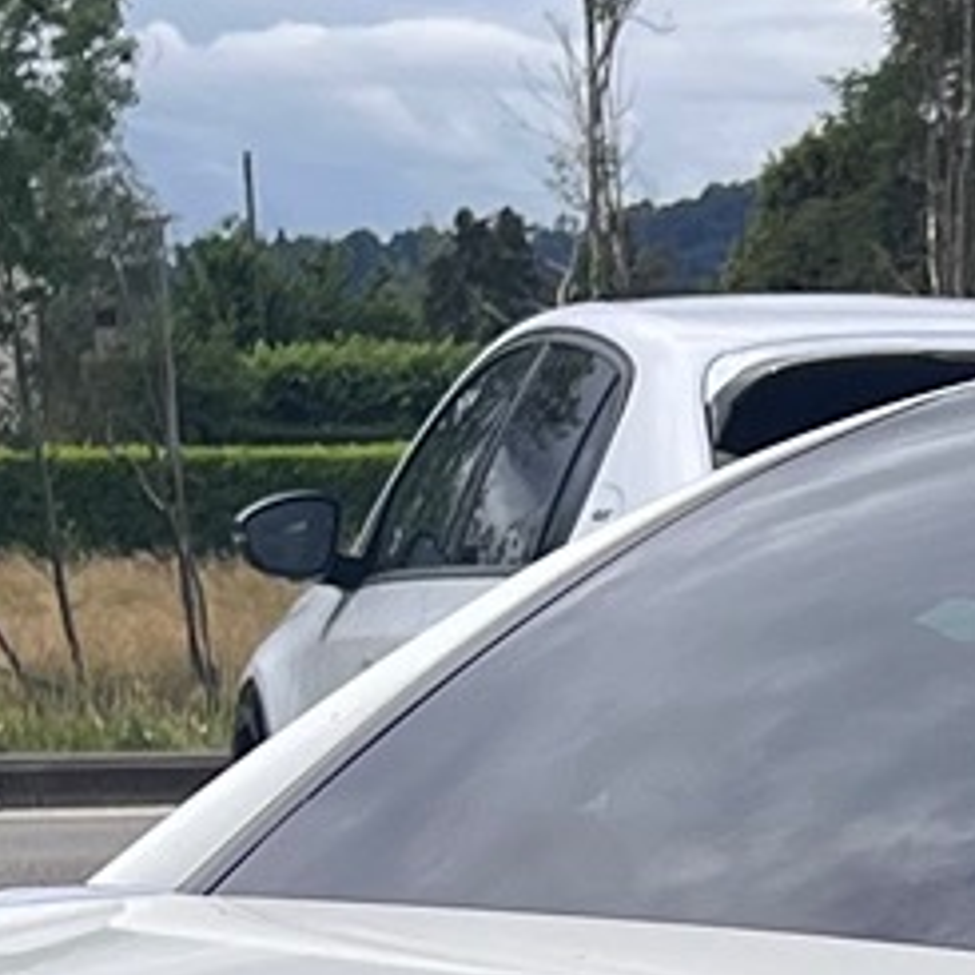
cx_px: 1508
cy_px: 1644
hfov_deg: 9.0
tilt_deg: -12.4
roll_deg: +0.8
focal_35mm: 189
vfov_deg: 8.9
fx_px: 6023
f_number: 1.5
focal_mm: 5.7
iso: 50
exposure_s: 1/3704
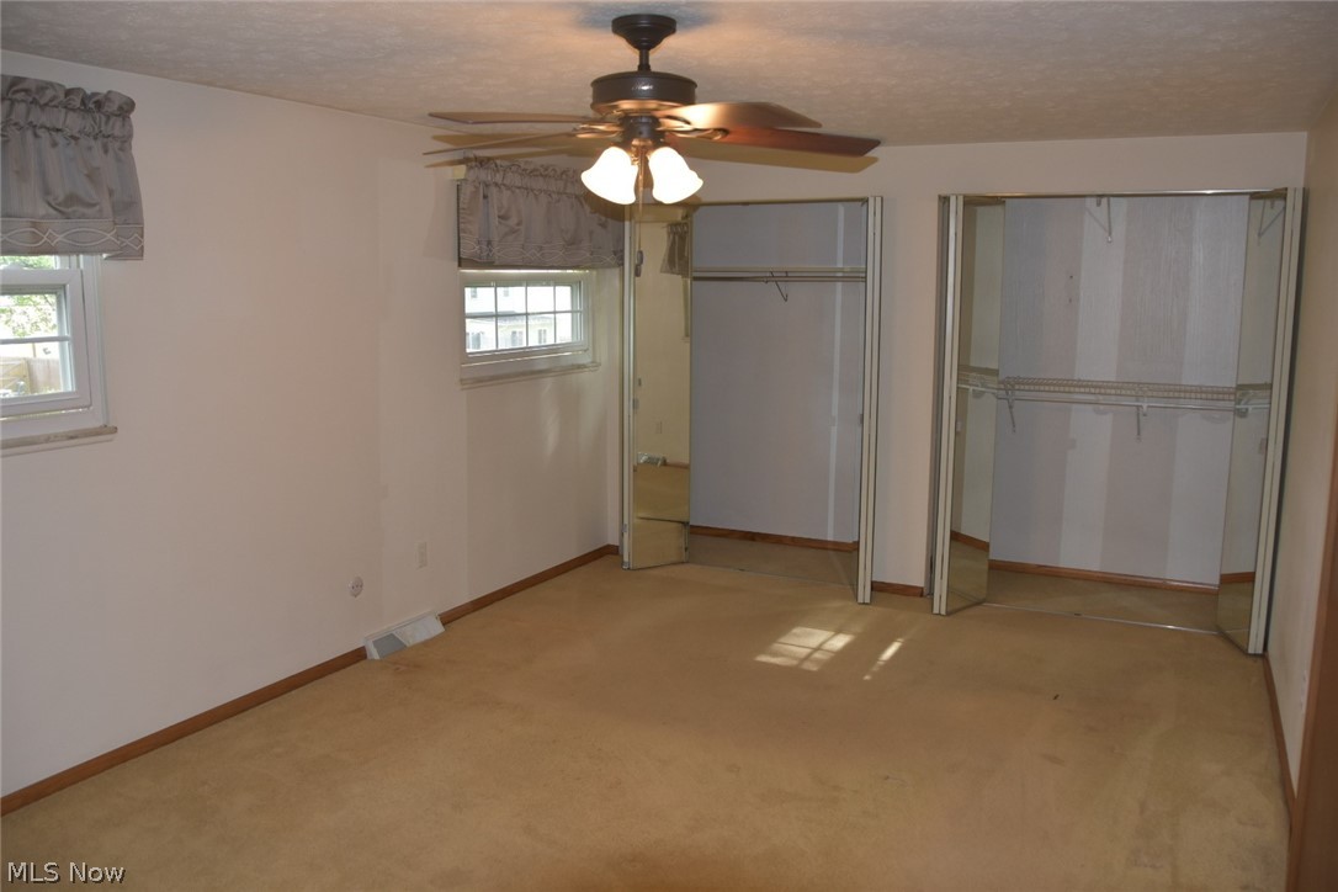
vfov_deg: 47.9
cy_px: 446
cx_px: 669
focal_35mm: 27
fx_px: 1003
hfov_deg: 67.4
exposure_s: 1/60
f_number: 3.5
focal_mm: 18
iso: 500
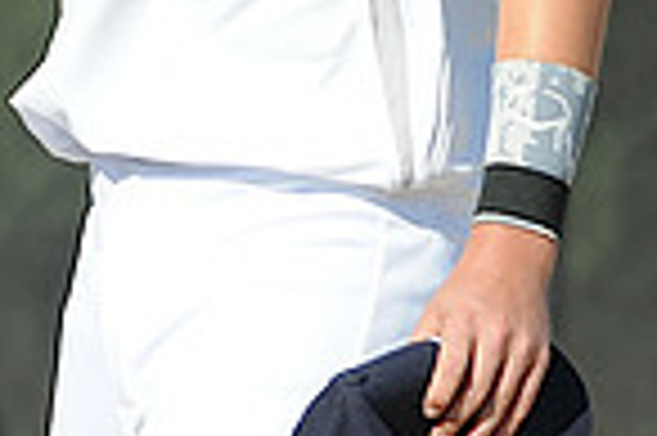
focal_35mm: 1786
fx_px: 32558
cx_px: -536
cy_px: -330
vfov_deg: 0.8
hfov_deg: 1.2
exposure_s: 1/1250
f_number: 4
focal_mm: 300
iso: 200
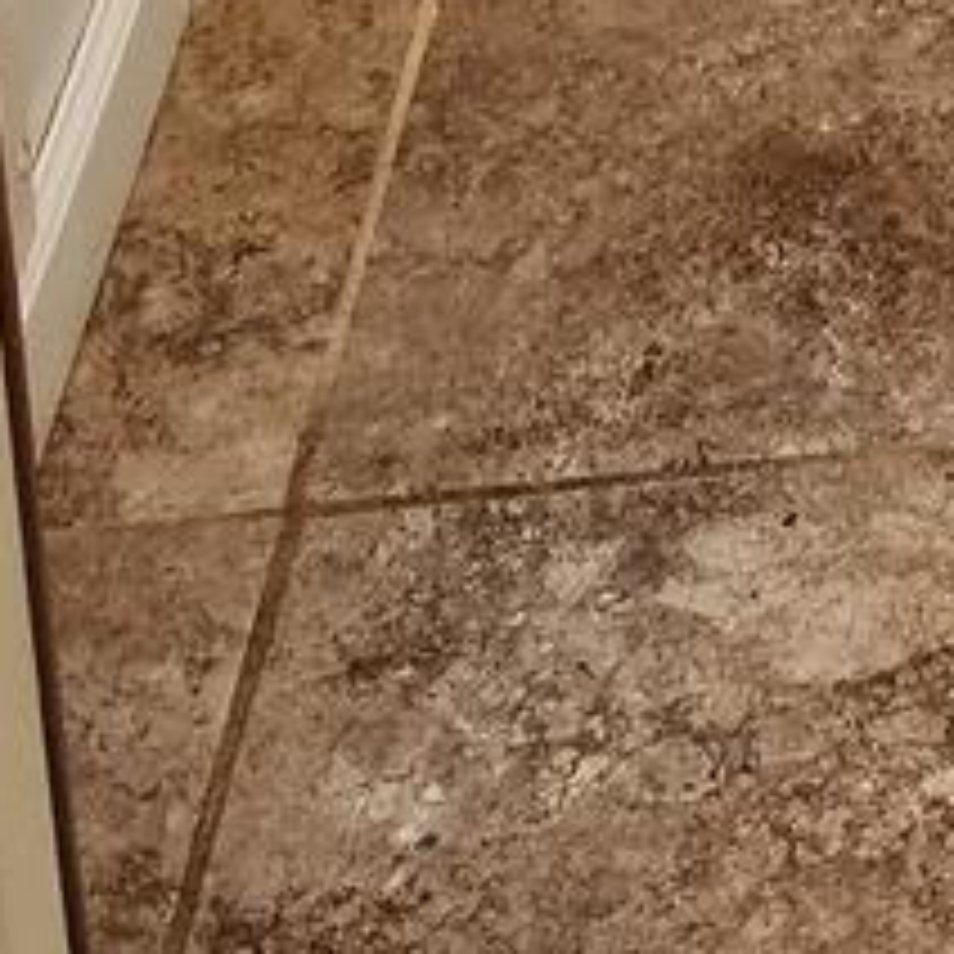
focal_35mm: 147
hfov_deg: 10.7
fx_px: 4583
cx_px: 1994
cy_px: -2061
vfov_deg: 9.1
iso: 250
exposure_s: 1/120
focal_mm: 6.4
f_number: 1.8
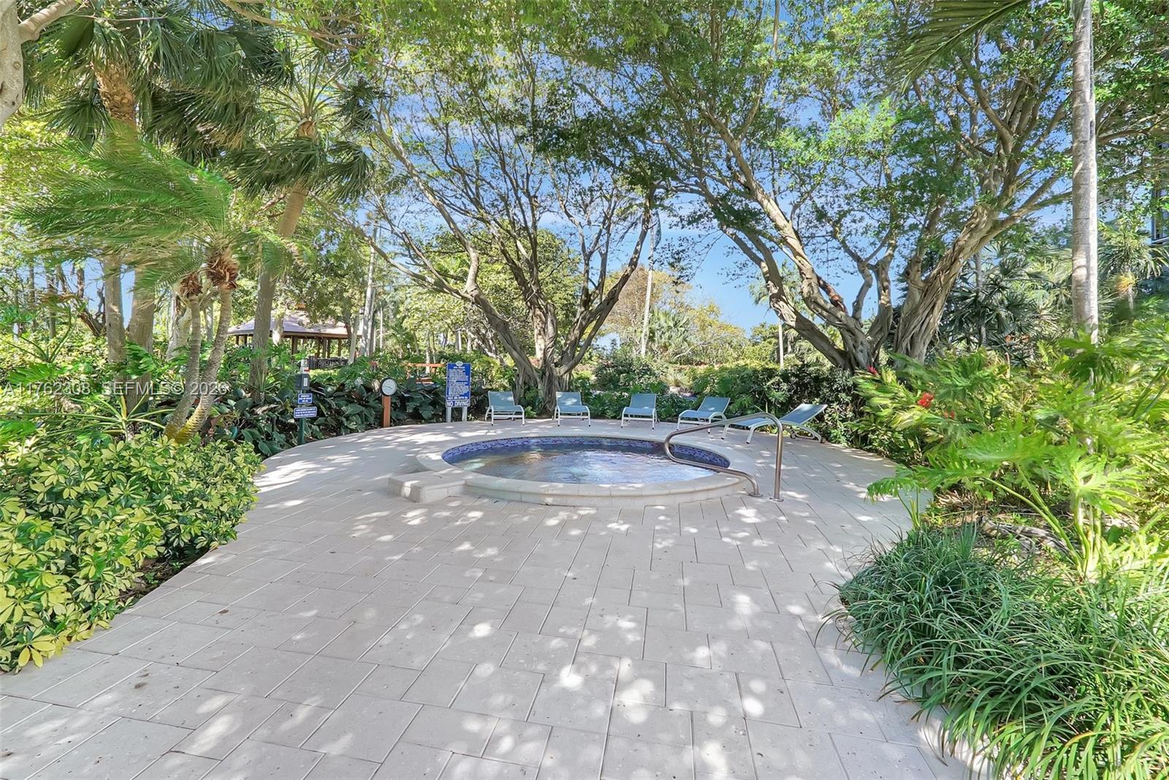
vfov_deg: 72.1
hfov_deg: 95.0
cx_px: 584
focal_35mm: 16
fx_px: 536
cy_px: 390
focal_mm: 16.5
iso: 640
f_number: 14
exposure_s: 1/250
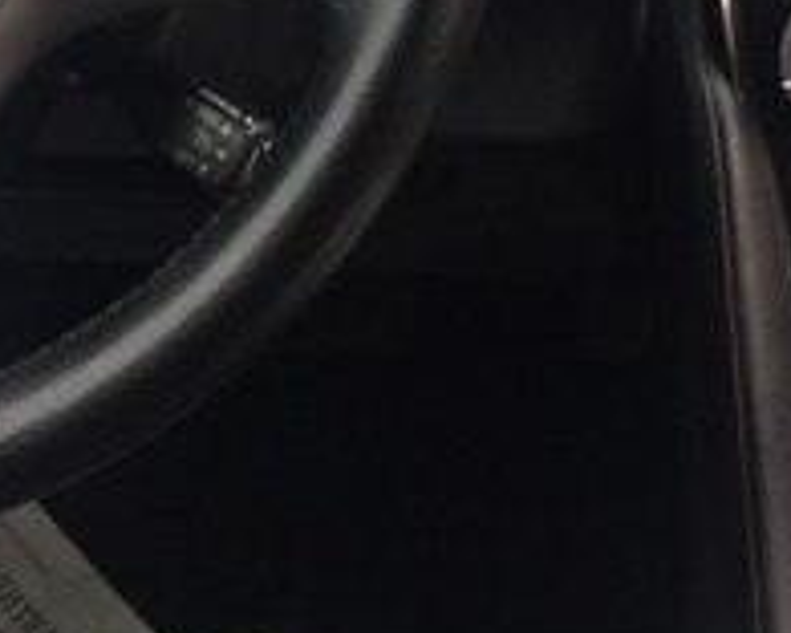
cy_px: -254
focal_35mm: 96
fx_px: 2247
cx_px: 584
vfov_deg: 15.1
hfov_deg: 19.8
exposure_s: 1/100
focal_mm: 4.15
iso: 50
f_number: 2.2
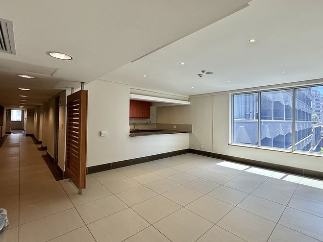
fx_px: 159
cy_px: 118
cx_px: 187
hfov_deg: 90.3
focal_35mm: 17
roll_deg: -1.6
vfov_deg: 74.7
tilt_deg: +0.5
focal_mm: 2.22
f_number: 2.2
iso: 40
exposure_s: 1/108
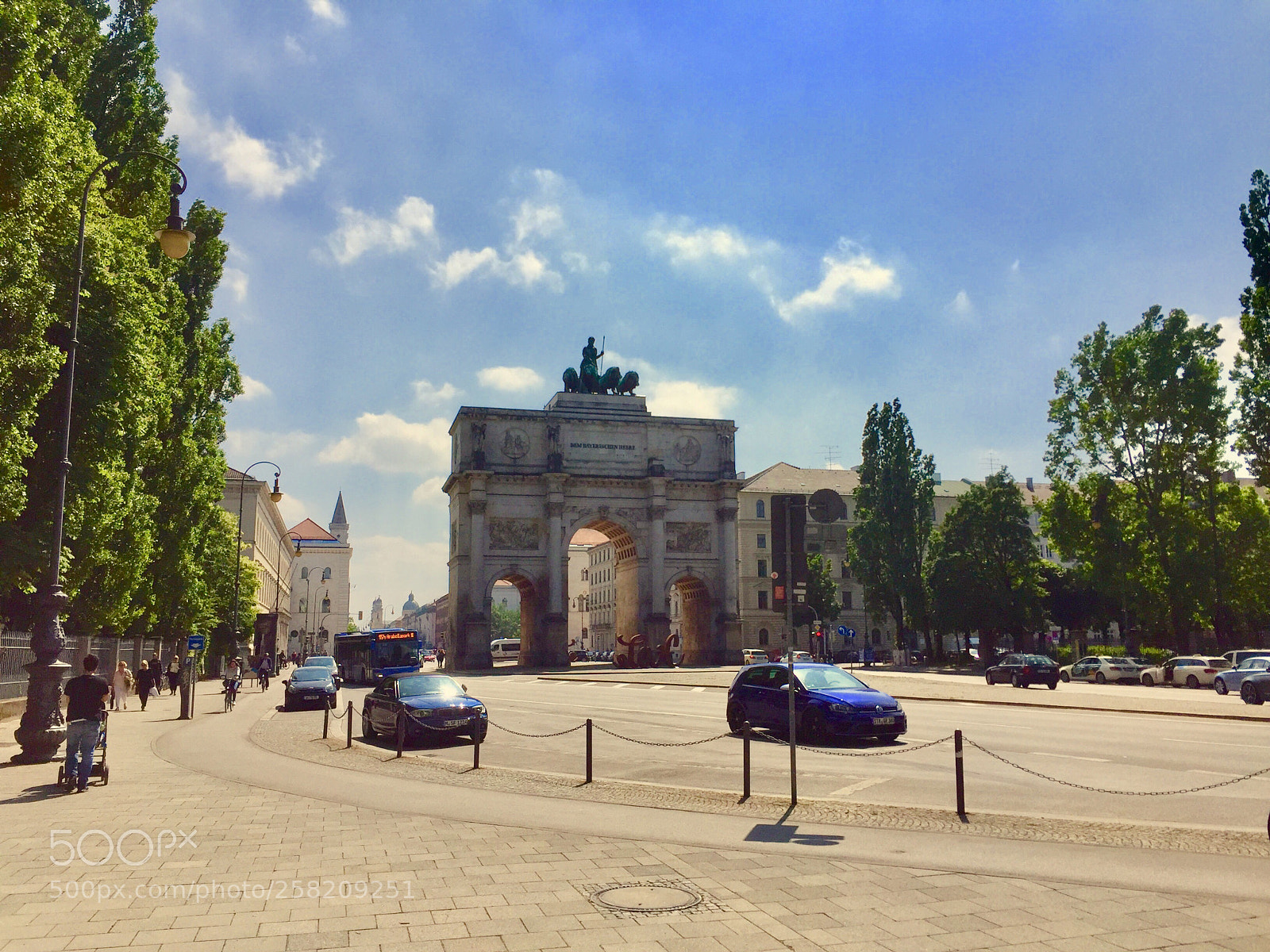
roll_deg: -1.1
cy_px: 476
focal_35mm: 29
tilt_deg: +9.1
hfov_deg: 61.7
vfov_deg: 48.2
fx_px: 1064
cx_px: 635
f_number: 2.2
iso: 32
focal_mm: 4.15
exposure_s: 1/4950
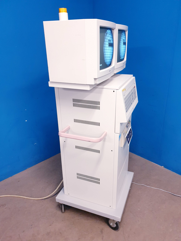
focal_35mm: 26
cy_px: 120
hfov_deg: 53.1
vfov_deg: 67.3
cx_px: 90
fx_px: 181
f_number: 1.5
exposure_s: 1/33
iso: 250
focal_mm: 4.3
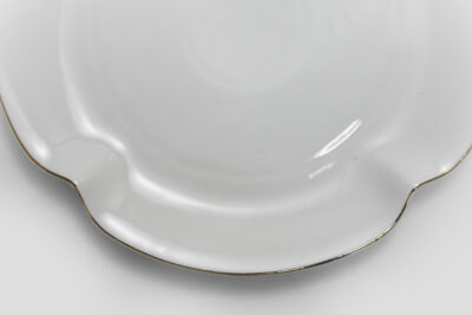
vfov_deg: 19.5
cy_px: 158
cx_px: 236
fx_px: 918
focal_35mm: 70
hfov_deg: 28.8
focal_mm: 70
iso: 3200
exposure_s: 1/100
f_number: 13
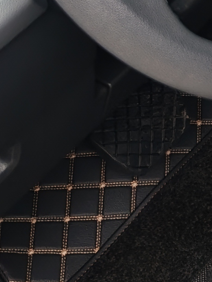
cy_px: -290
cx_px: 519
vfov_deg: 11.5
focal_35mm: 154
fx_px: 1258
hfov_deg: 8.7
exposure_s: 1/177
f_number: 1.8
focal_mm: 8.67
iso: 200
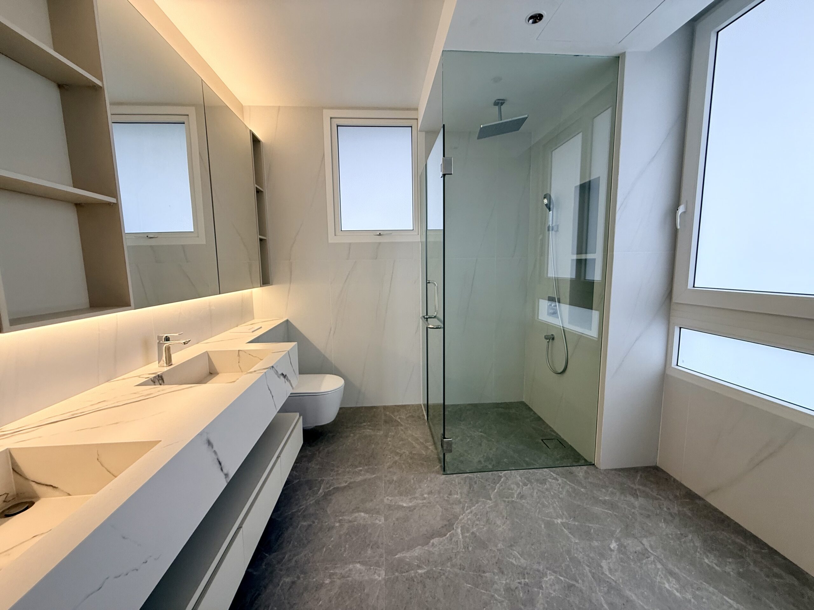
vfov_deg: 85.7
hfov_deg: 102.1
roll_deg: +0.6
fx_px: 329
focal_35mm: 14
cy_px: 305
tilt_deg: -7.0
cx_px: 407
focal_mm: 2.22
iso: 100
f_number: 2.2
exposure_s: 1/72
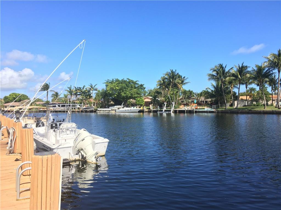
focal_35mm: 29
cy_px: 105
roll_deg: +0.8
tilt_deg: +0.4
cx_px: 140
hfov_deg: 61.7
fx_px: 235
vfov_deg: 48.2
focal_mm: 4.15
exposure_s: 1/810
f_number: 2.2
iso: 25
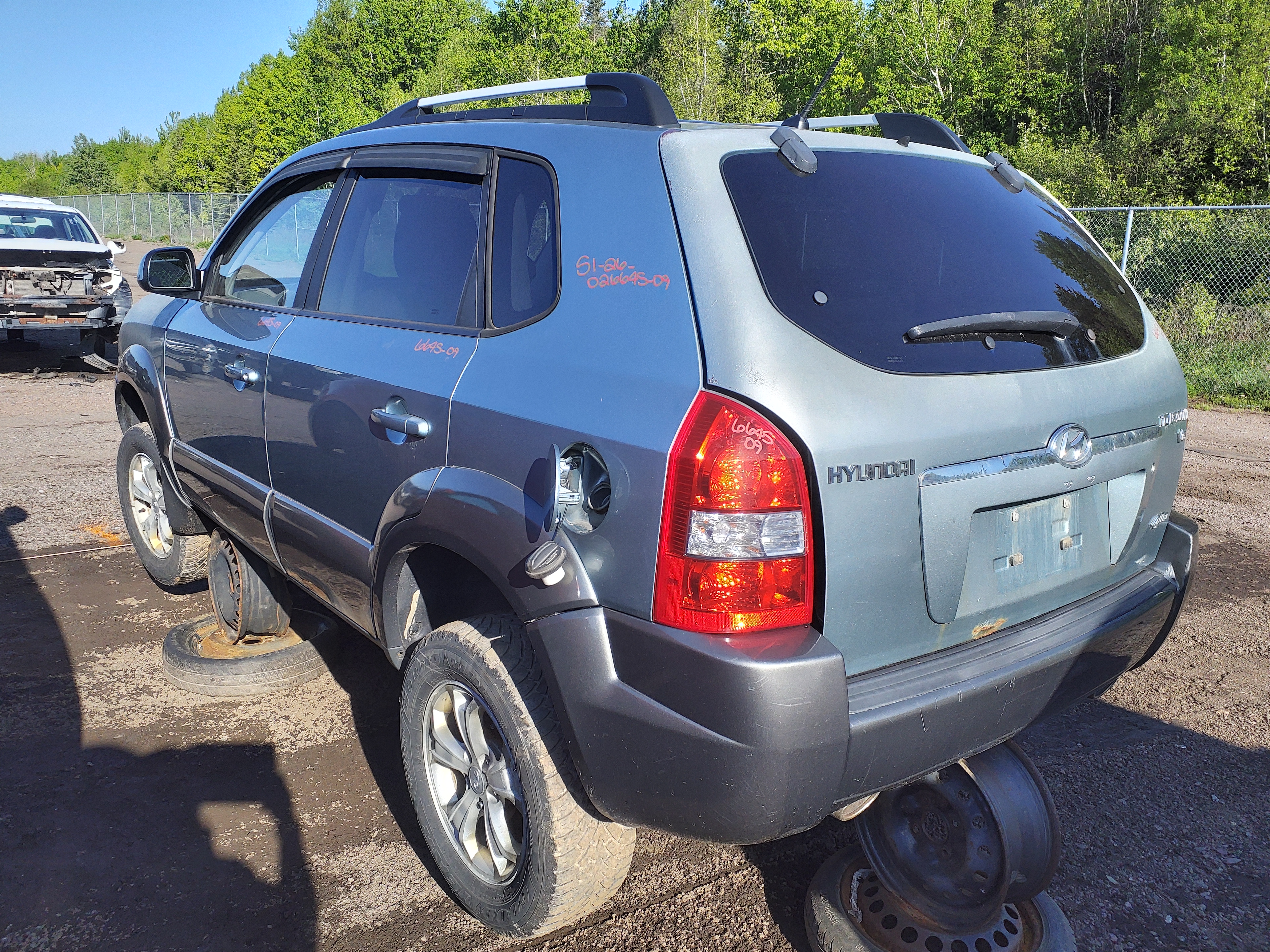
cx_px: 635
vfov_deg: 53.1
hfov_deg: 67.3
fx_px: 954
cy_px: 476
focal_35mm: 26
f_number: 1.9
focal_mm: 3.58
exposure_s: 1/439
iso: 40
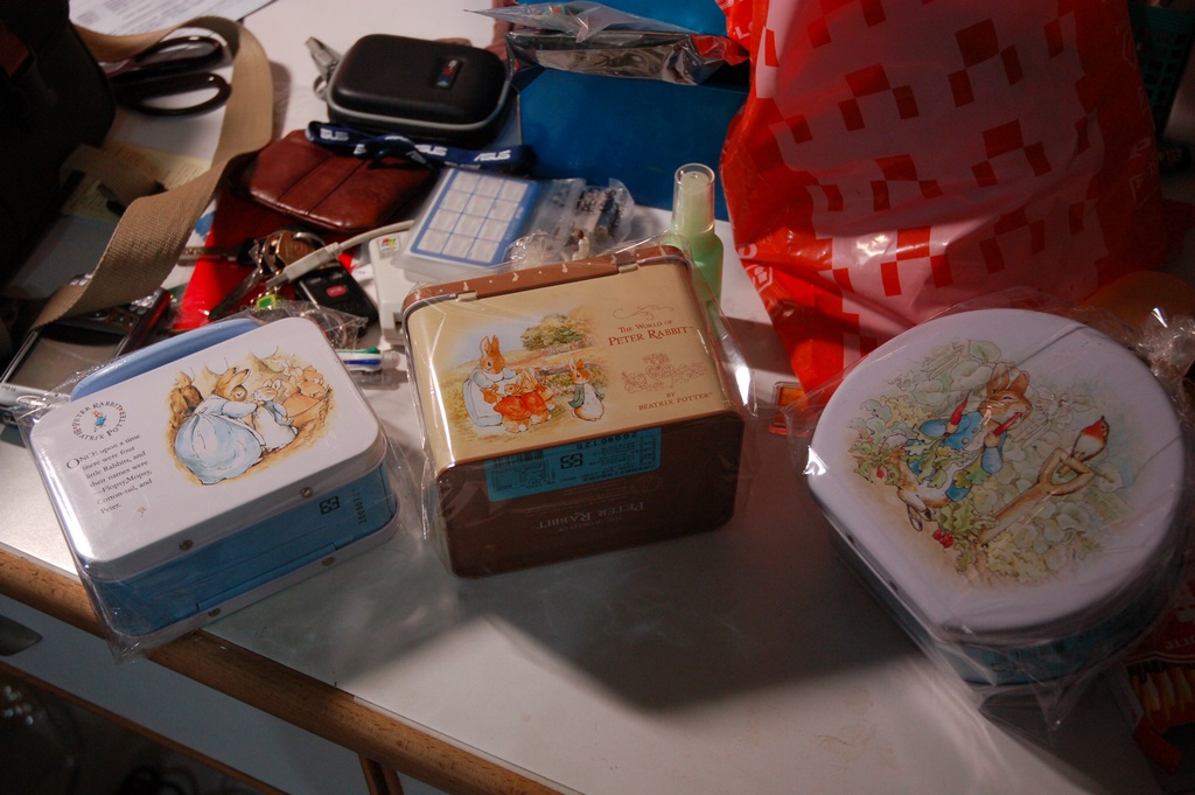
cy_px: 398
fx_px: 1542
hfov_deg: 42.4
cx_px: 598
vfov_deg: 28.9
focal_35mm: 46
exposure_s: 1/50
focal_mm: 31
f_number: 4
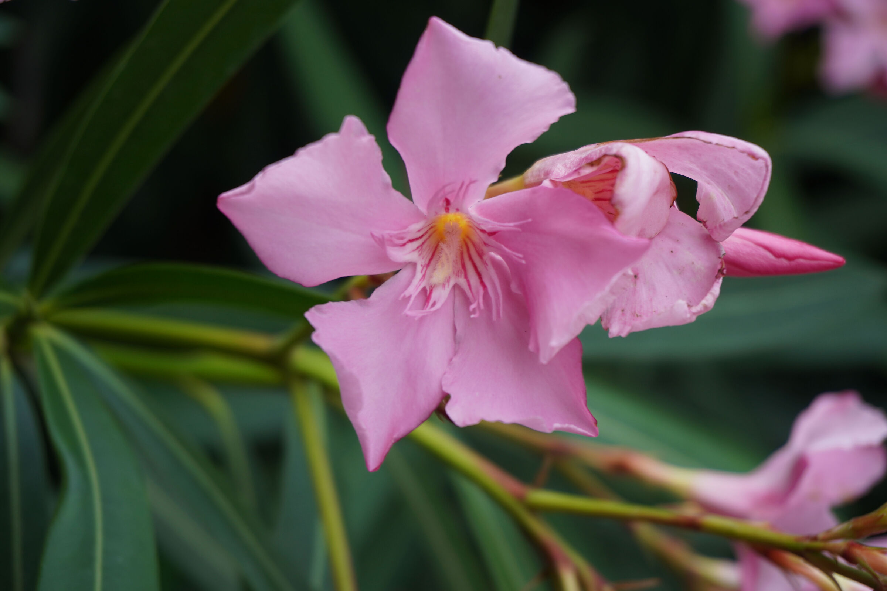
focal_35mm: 75
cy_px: 296
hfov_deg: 27.0
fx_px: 1848
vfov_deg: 18.2
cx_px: 444
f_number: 5.6
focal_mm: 50
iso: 100
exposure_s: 1/160
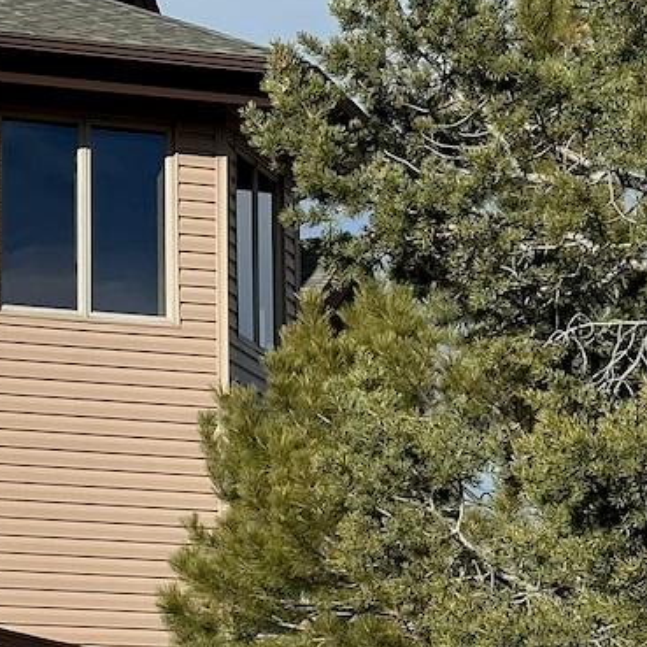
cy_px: 409
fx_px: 3108
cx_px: -419
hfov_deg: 11.3
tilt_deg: +8.5
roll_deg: -1.1
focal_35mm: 147
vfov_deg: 11.9
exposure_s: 1/5000
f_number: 1.78
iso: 64
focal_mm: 6.86
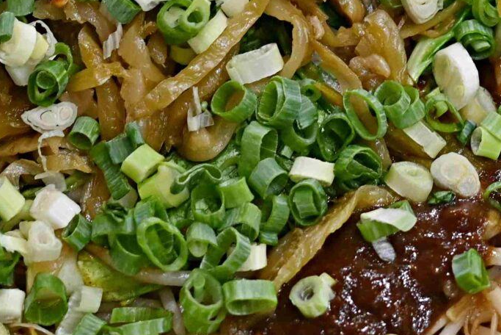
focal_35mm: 281
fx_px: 3912
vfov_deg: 4.9
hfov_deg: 7.3
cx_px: 249
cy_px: -70
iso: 640
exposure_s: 1/200
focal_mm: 50
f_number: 3.2
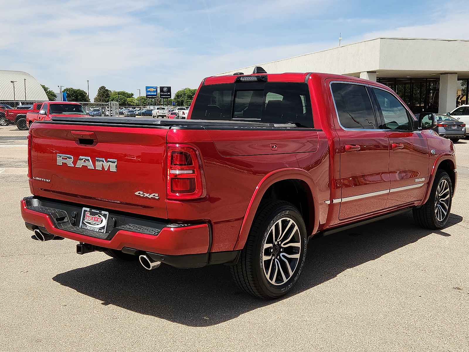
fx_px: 312
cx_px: 234
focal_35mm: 23
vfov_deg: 58.9
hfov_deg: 73.9
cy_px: 176
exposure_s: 1/2000
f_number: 1.8
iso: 50
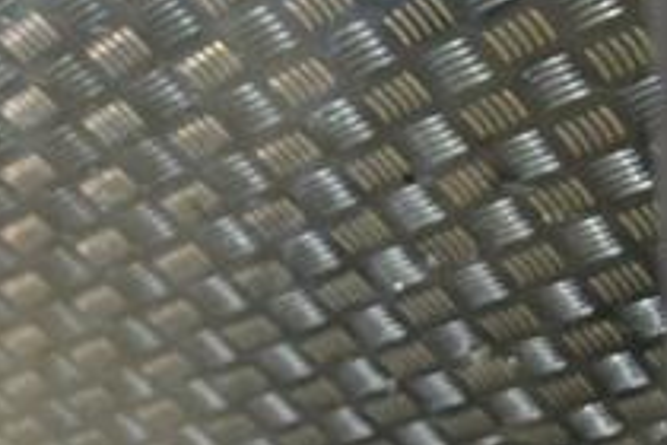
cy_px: 540
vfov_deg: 16.9
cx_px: -38
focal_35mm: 77
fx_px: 1427
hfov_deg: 24.8
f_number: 3.5
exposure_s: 1/60
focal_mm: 18
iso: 1400
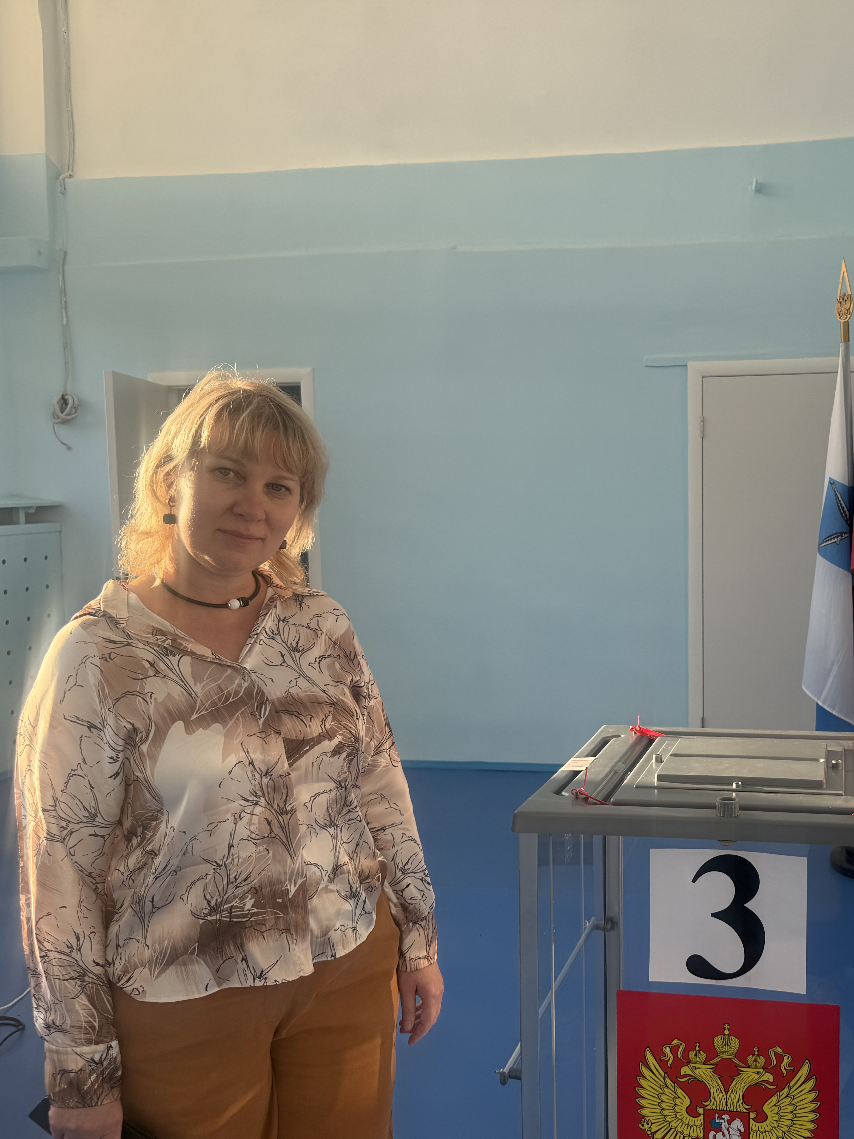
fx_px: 1085
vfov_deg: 55.3
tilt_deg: -5.0
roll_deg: +0.0
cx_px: 664
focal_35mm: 33
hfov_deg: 41.4
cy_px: 585
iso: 80
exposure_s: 1/780
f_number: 1.78
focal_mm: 6.76
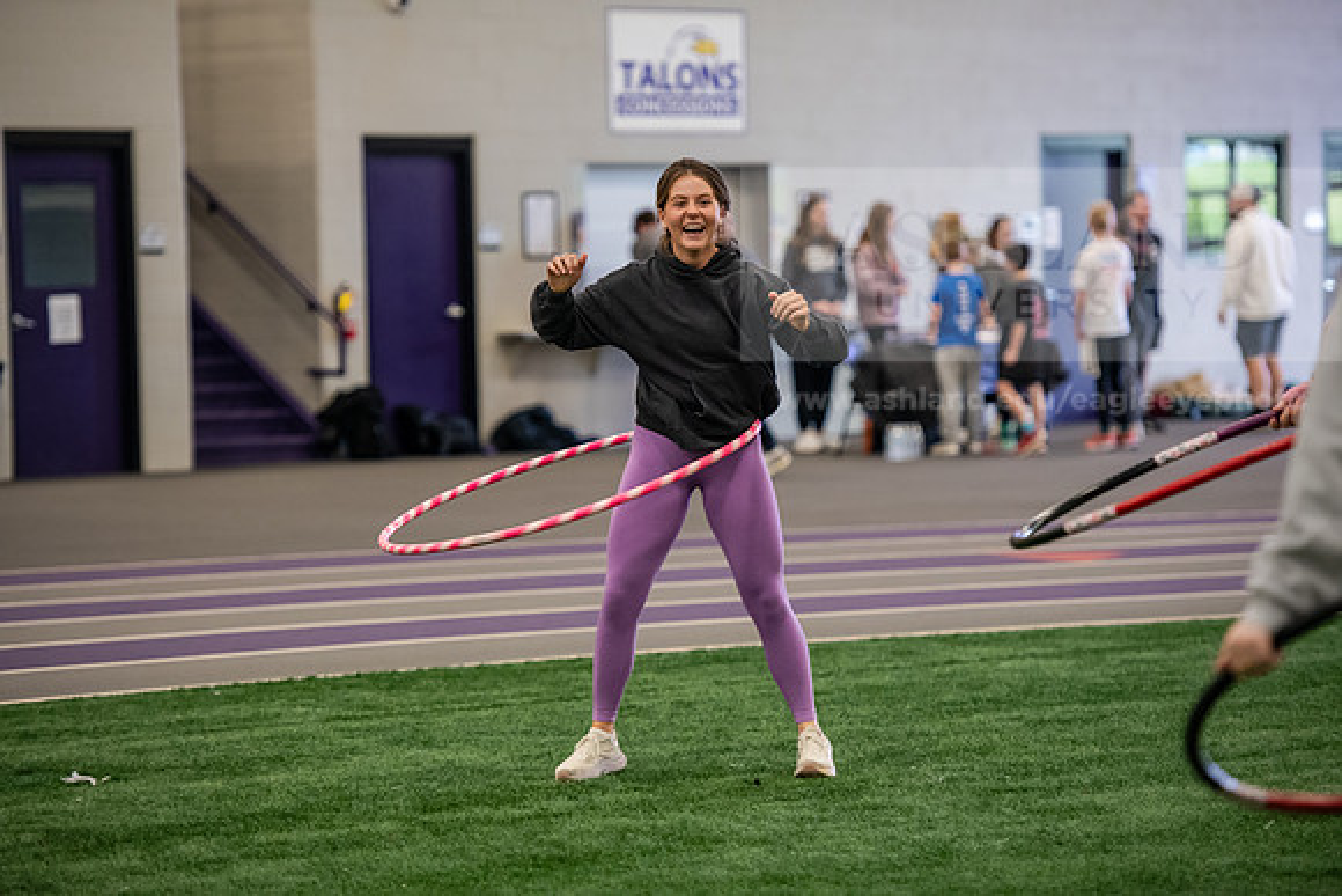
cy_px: 448
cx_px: 671
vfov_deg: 9.5
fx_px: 5406
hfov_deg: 14.2
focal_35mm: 145
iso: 2000
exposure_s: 1/200
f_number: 3.2
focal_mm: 145
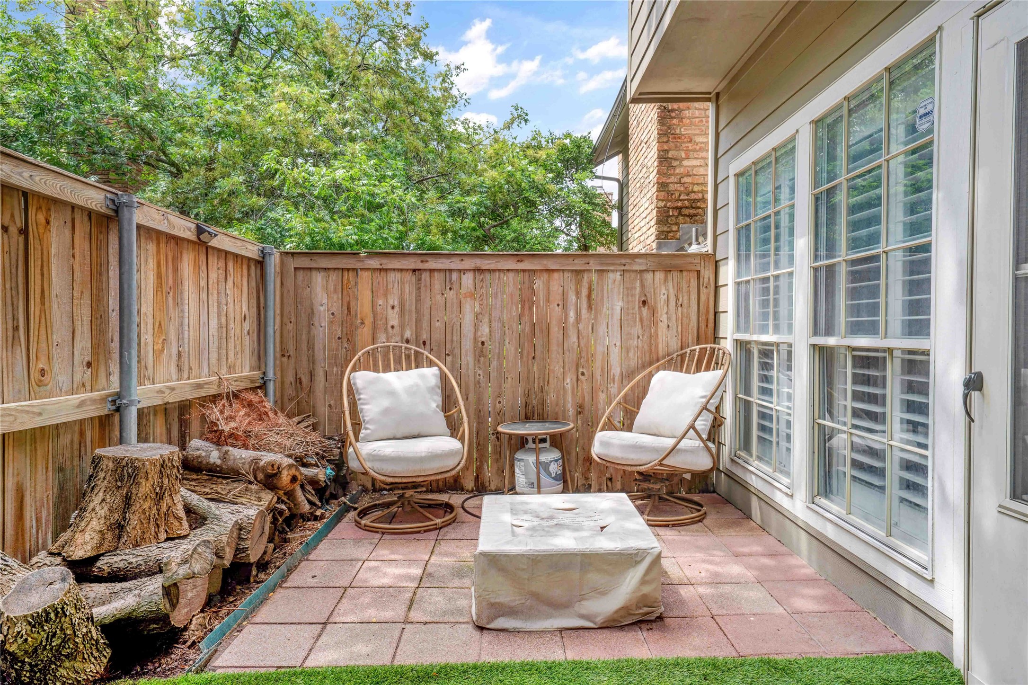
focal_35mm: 22
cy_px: 342
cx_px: 514
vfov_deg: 57.2
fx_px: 628
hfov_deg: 78.6
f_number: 11
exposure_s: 1/15
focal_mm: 22
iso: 100
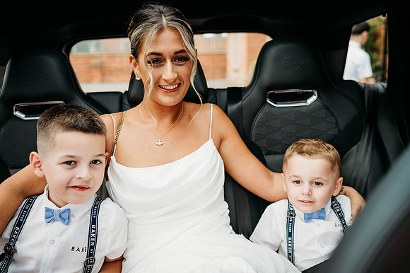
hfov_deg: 54.5
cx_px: 205
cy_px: 136
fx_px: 398
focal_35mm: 35
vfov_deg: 37.8
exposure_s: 1/200
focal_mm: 35
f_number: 2.8
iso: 720
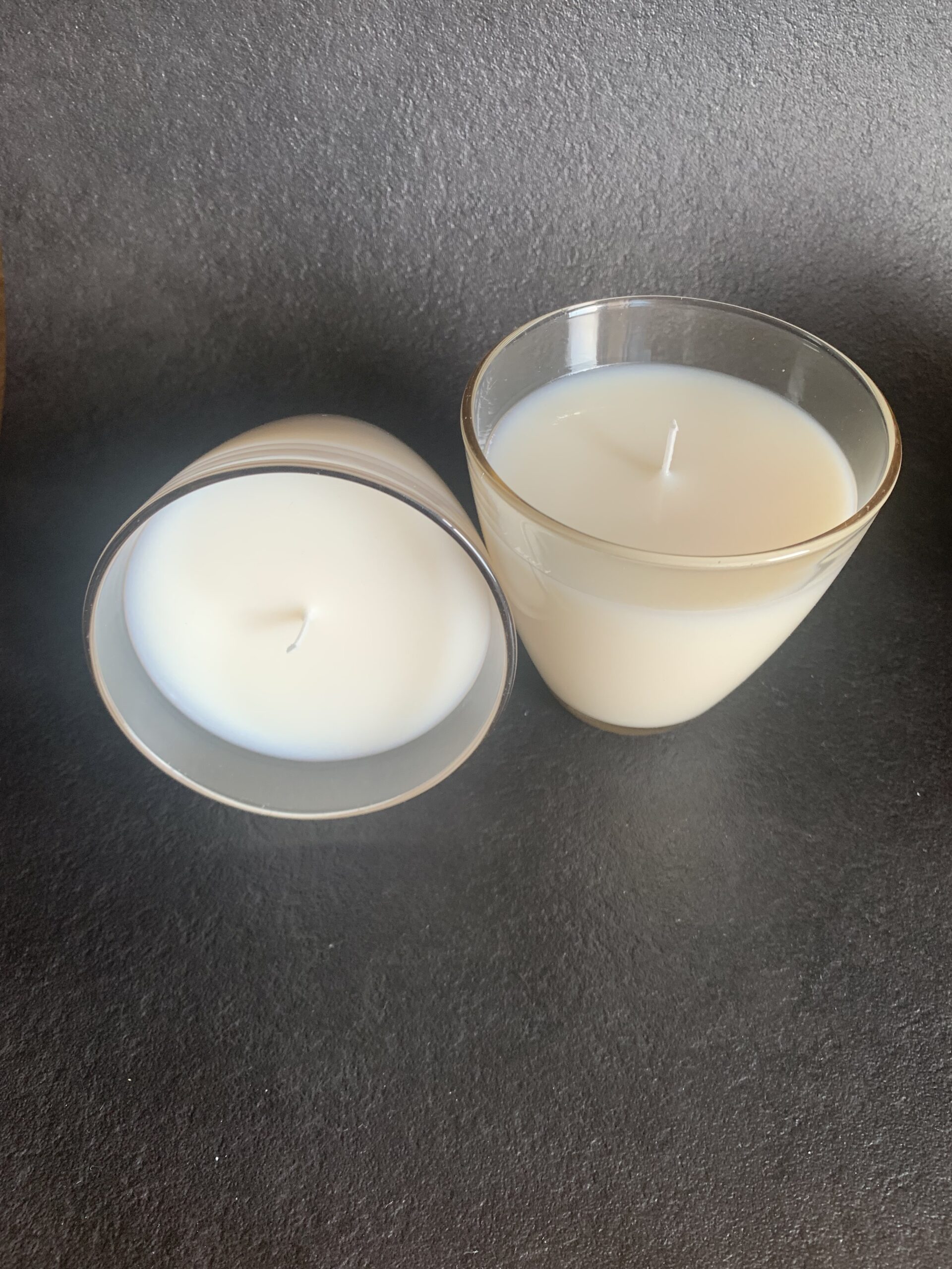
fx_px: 953
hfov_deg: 53.1
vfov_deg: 67.3
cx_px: 476
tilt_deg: -47.9
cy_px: 634
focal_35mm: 26
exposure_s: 1/119
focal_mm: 4.25
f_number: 1.8
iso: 100
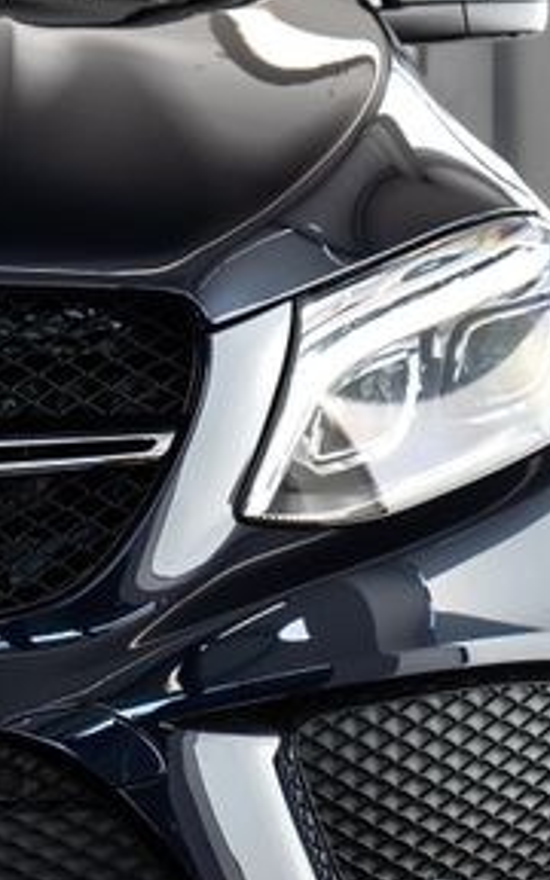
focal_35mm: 243
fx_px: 5828
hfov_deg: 5.3
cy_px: 464
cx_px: -444
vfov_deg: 8.6
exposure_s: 1/60
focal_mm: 60
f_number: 5.6
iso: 200
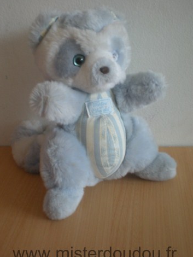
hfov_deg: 34.4
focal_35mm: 42
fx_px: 312
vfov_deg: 44.8
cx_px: 94
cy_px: 122
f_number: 3.1
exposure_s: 1/19.4
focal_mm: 6.3
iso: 200
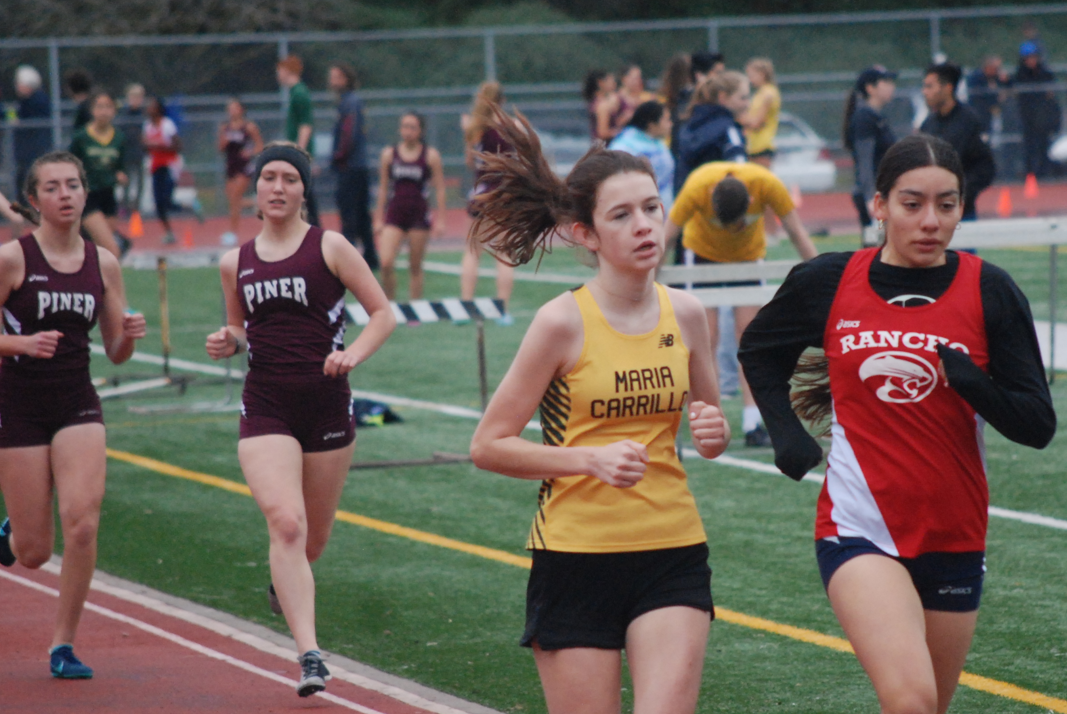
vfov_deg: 3.3
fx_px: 12343
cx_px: 714
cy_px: 322
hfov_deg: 4.9
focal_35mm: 416
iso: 1000
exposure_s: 1/1250
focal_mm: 160
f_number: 5.3
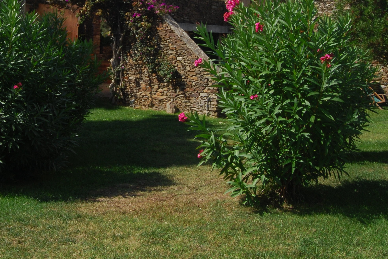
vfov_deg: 24.9
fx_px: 572
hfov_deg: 36.7
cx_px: 104
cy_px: 31
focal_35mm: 53
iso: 200
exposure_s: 1/125
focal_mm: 18
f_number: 14
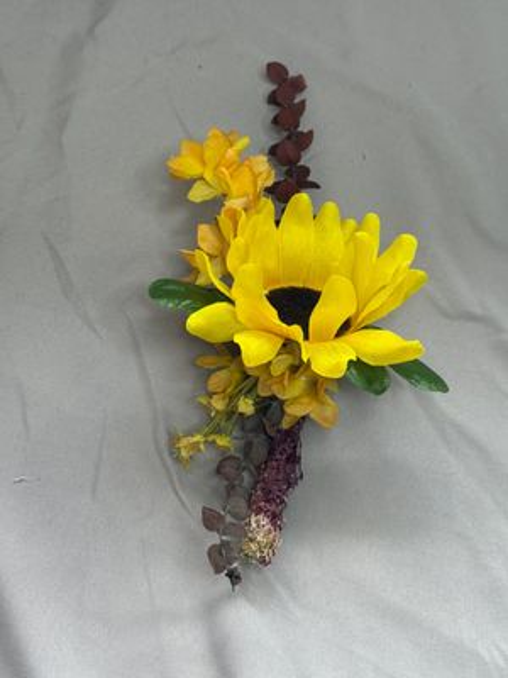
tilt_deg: -64.6
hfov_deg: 30.3
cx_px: 254
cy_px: 339
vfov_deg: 39.7
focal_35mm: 48
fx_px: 939
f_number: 1.78
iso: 100
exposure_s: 1/74
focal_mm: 6.76
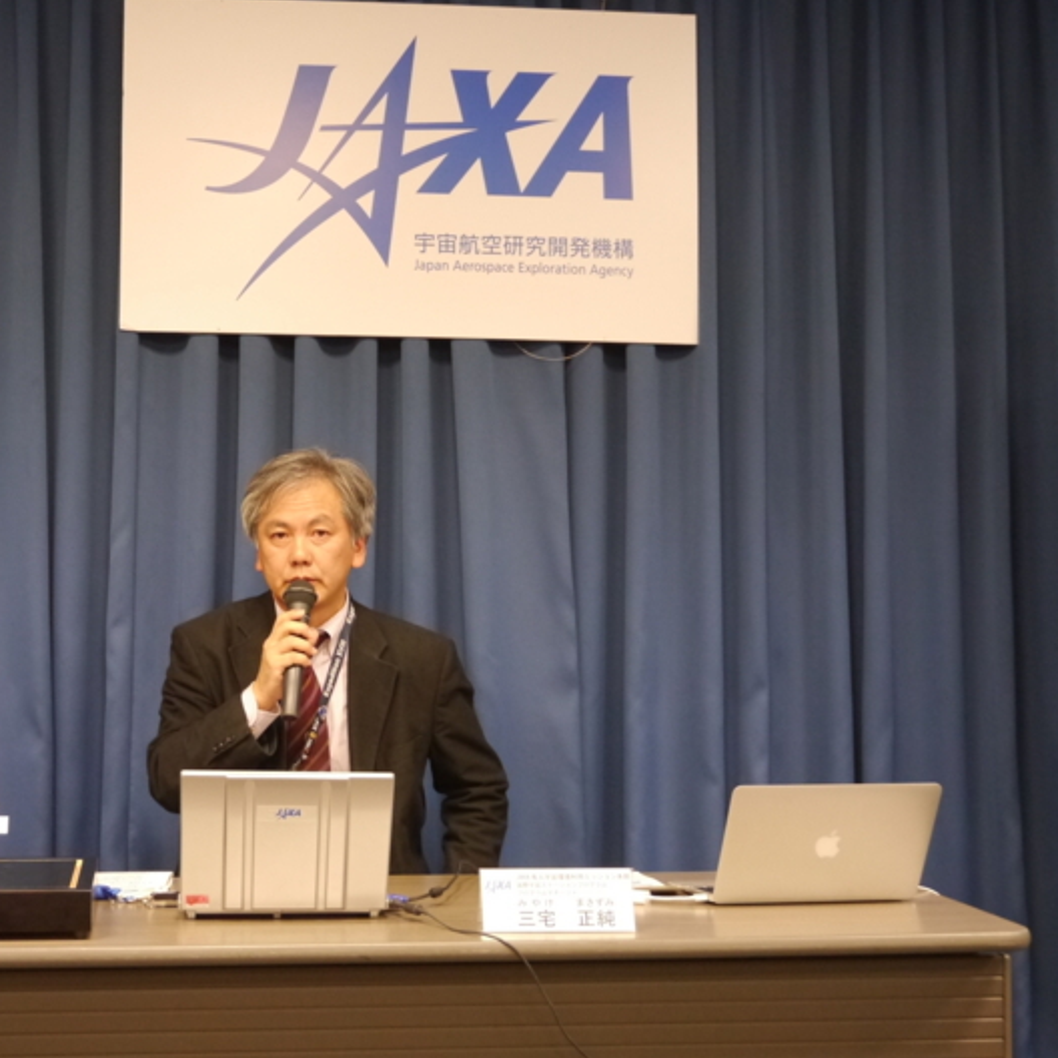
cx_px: 347
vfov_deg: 32.2
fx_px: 1833
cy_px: 519
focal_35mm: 53
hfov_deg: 31.9
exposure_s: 1/30
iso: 1600
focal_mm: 22
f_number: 4.7
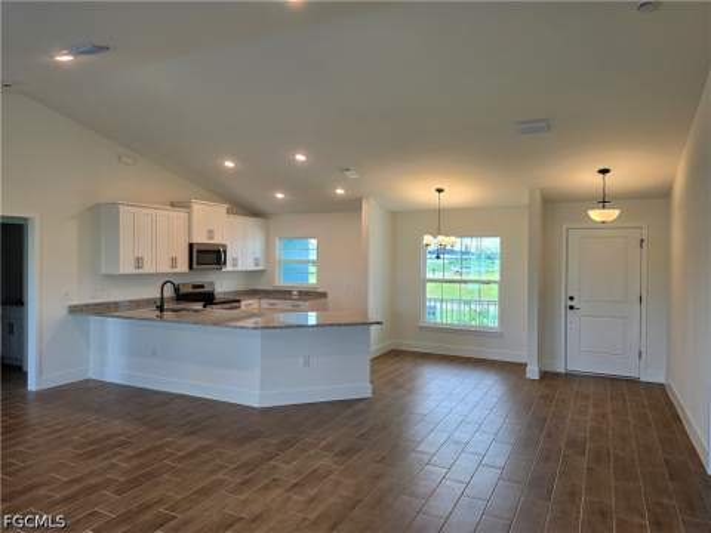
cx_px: 356
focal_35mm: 23
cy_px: 266
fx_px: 472
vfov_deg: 58.9
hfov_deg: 73.9
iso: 25
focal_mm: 6.5
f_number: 1.4
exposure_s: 1/120
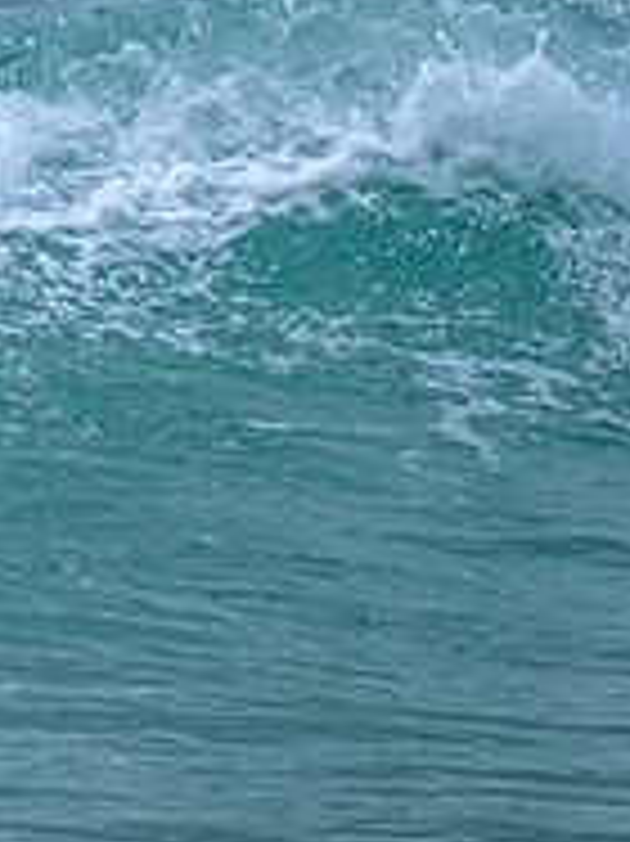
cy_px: -86
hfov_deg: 0.6
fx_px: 55585
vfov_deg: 0.9
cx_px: -682
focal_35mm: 2288
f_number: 8
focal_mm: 560
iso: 800
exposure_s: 1/2000
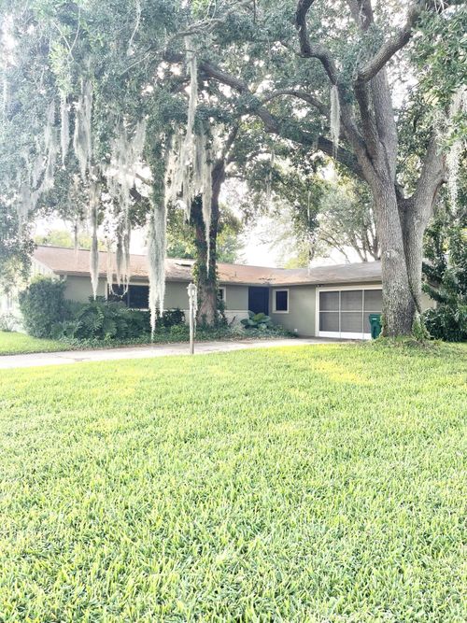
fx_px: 450
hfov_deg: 54.9
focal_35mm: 25
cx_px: 234
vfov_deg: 69.4
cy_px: 312
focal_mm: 5.1
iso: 32
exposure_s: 1/272
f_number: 1.6
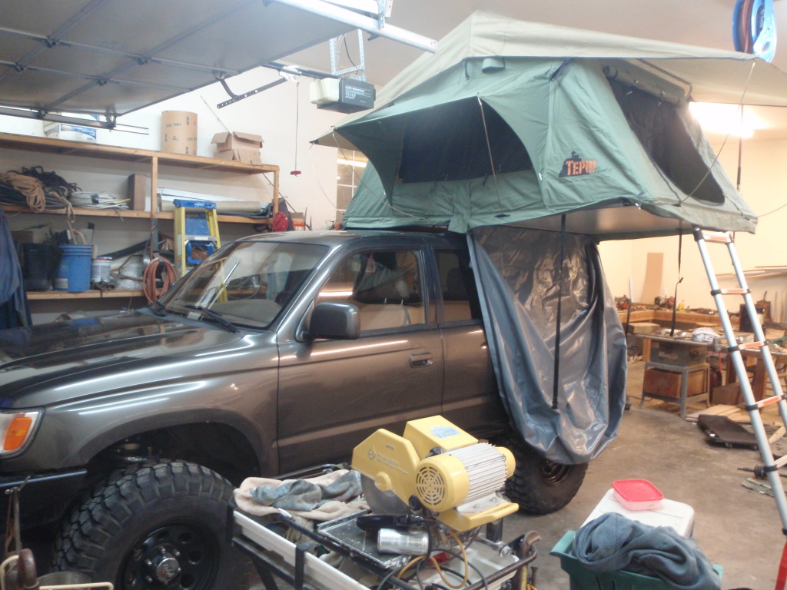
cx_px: 394
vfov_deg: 49.7
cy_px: 295
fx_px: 637
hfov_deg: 63.4
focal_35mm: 28
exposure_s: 1/8
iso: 200
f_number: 3.5
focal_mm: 5
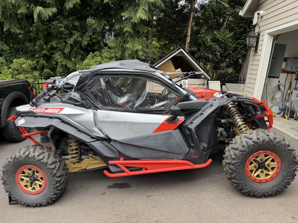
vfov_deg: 56.8
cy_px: 112
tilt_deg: -12.4
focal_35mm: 24
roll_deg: -4.9
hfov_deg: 71.6
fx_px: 207
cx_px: 149
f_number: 1.78
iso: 100
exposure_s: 1/898
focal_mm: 6.76
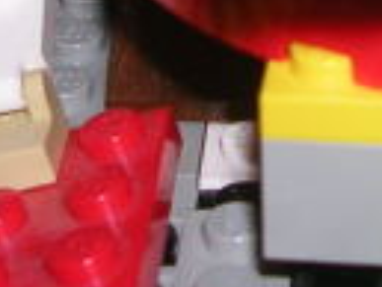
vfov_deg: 7.7
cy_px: -175
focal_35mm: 188
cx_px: 506
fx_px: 2077
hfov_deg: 10.3
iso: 50
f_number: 2.8
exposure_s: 1/60.1
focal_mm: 5.8
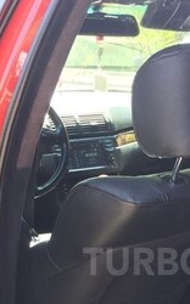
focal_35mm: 61
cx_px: 177
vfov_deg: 32.2
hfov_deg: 20.8
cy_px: 261
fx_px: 506
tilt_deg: -23.0
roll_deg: -1.2
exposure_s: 1/50
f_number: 2.2
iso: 32
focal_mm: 4.15
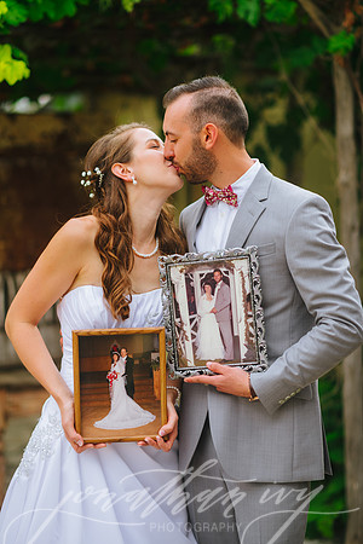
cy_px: 272
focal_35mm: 85
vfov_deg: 23.9
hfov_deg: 16.1
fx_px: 1286
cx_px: 182
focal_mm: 85
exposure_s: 1/1600
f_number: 2
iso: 200
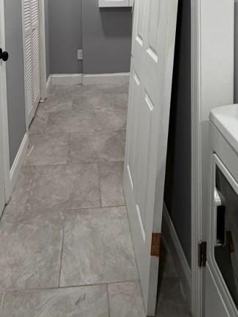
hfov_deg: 42.9
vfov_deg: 46.6
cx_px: 106
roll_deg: -0.7
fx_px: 302
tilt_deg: -2.7
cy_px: 3
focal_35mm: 33
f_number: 2.2
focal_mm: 2.22
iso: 200
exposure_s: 1/120
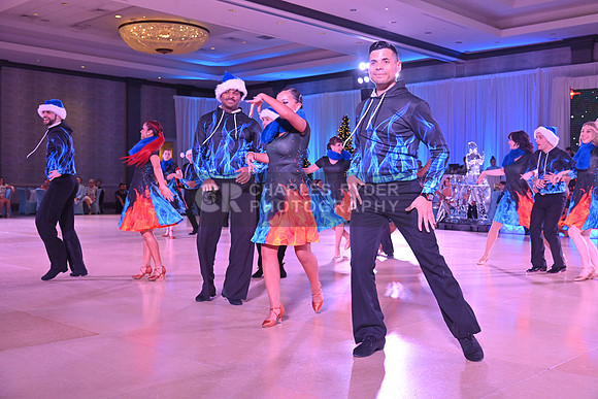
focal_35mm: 38
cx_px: 299
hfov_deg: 50.7
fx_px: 631
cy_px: 200
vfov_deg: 35.1
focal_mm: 38
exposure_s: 1/400
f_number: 5
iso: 4500
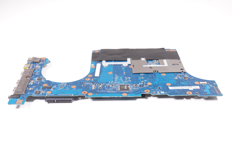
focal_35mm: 45
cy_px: 77
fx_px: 290
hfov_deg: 43.6
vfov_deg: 29.8
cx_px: 116
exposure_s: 1/160
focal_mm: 30
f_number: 6.3
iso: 1000
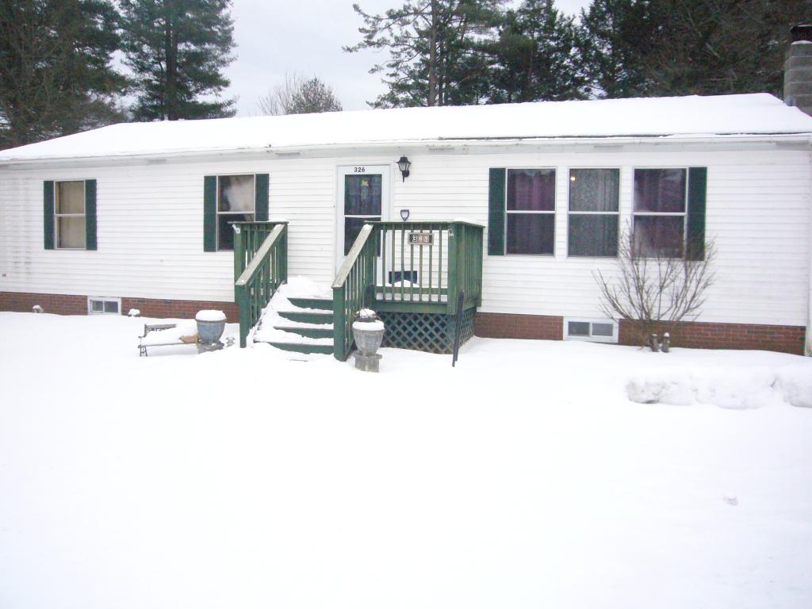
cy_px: 304
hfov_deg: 63.4
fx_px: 657
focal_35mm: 28
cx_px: 406
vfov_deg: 49.7
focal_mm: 4.6
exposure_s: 1/400
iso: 400
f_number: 5.6
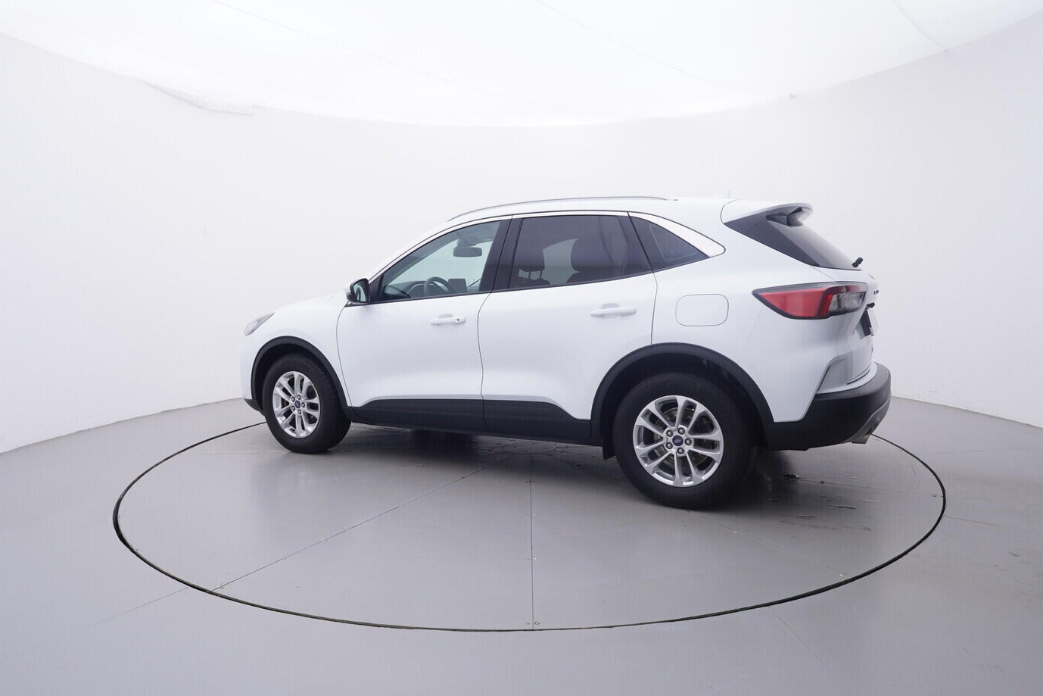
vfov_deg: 54.1
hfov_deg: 74.8
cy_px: 357
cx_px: 530
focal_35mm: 24
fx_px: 682
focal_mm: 15
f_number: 5
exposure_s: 1/80
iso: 200
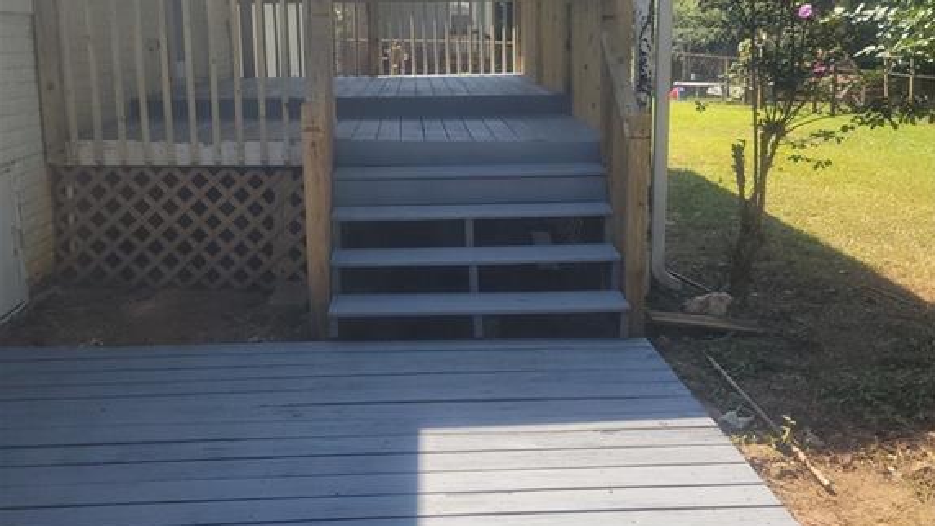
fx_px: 942
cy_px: 207
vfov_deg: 31.1
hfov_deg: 52.8
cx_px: 469
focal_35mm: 38
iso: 40
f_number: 1.8
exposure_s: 1/1145
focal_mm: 5.4
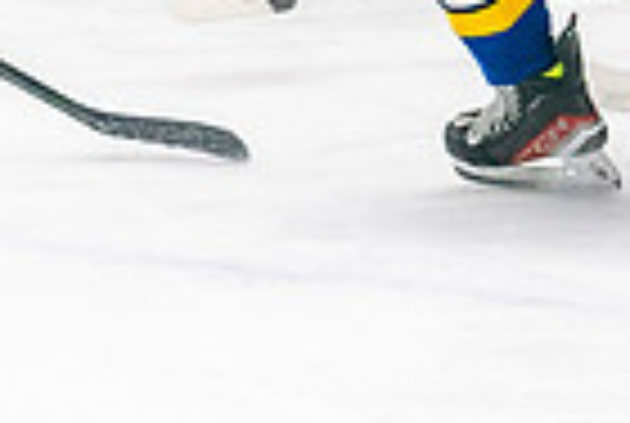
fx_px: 6612
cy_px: -376
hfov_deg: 5.4
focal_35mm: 377
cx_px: 583
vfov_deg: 3.6
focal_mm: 74
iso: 3200
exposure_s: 1/1250
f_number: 2.8
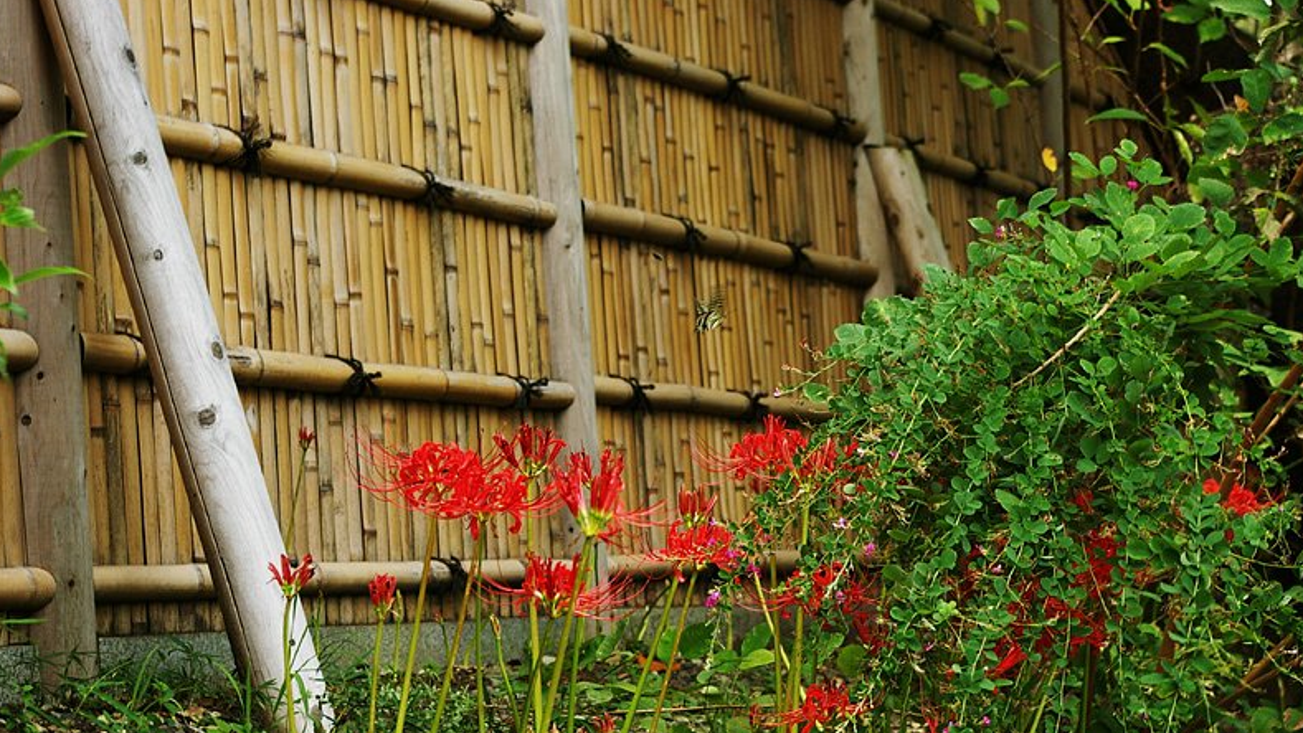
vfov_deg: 13.8
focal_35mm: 88
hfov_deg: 24.3
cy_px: 429
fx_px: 3025
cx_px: 647
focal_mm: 55
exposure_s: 1/125
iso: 200
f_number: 8
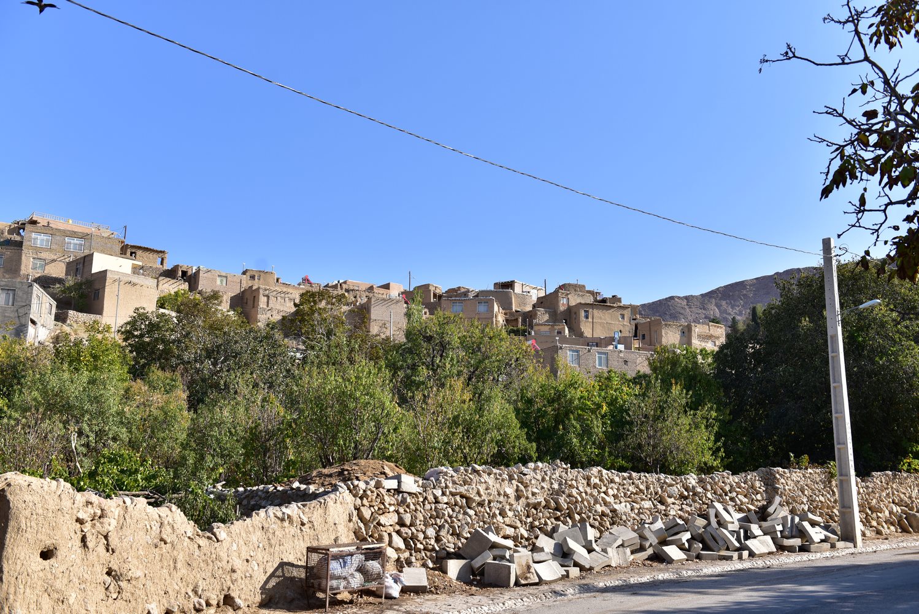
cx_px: 460
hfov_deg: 50.7
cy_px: 307
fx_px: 970
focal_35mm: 38
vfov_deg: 35.1
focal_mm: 38
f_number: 5.6
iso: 100
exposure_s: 1/500
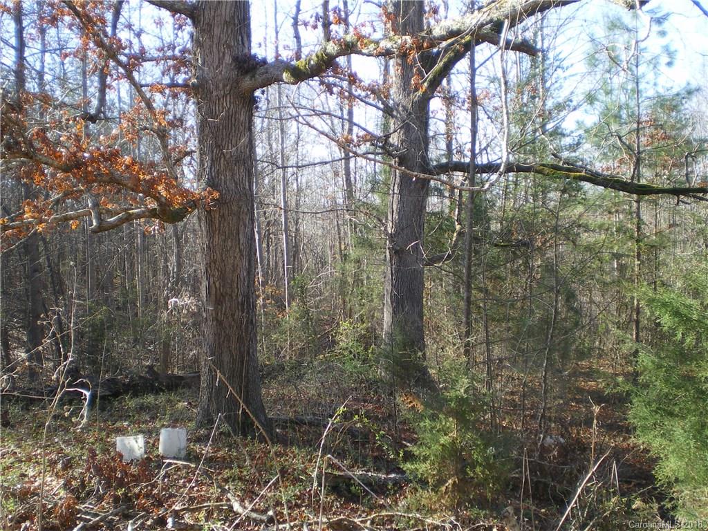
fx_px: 777
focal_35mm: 38
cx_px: 354
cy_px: 266
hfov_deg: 49.0
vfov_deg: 37.7
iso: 64
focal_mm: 6.3
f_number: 3.1
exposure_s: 1/100
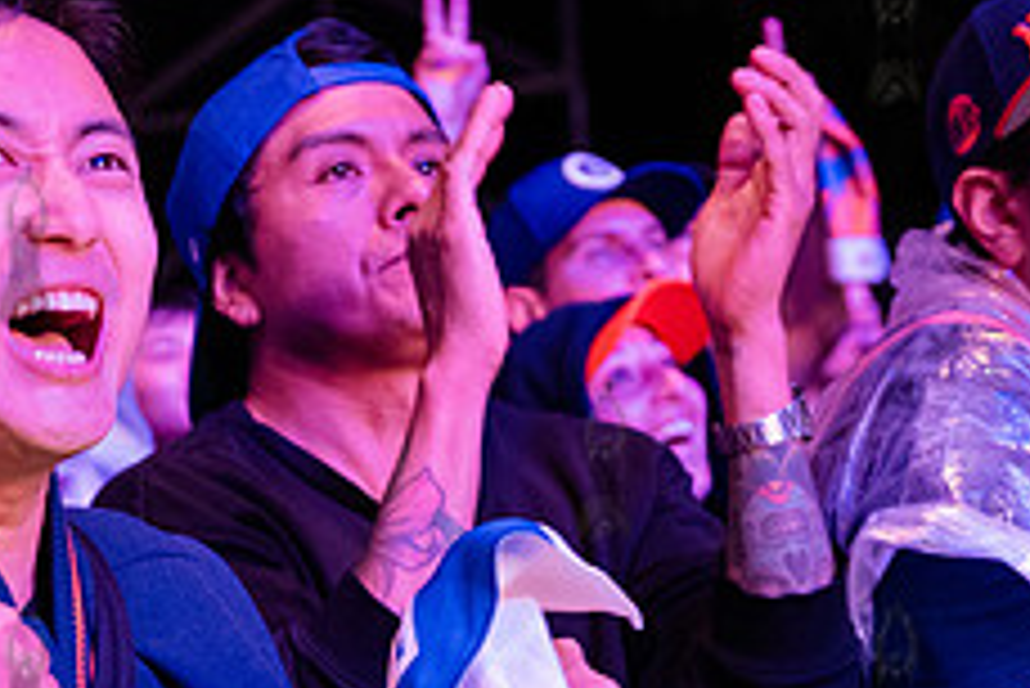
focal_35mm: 139
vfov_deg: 9.8
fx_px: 3979
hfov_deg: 14.5
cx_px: 22
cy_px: 677
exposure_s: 1/250
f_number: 3.5
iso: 6400
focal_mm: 55
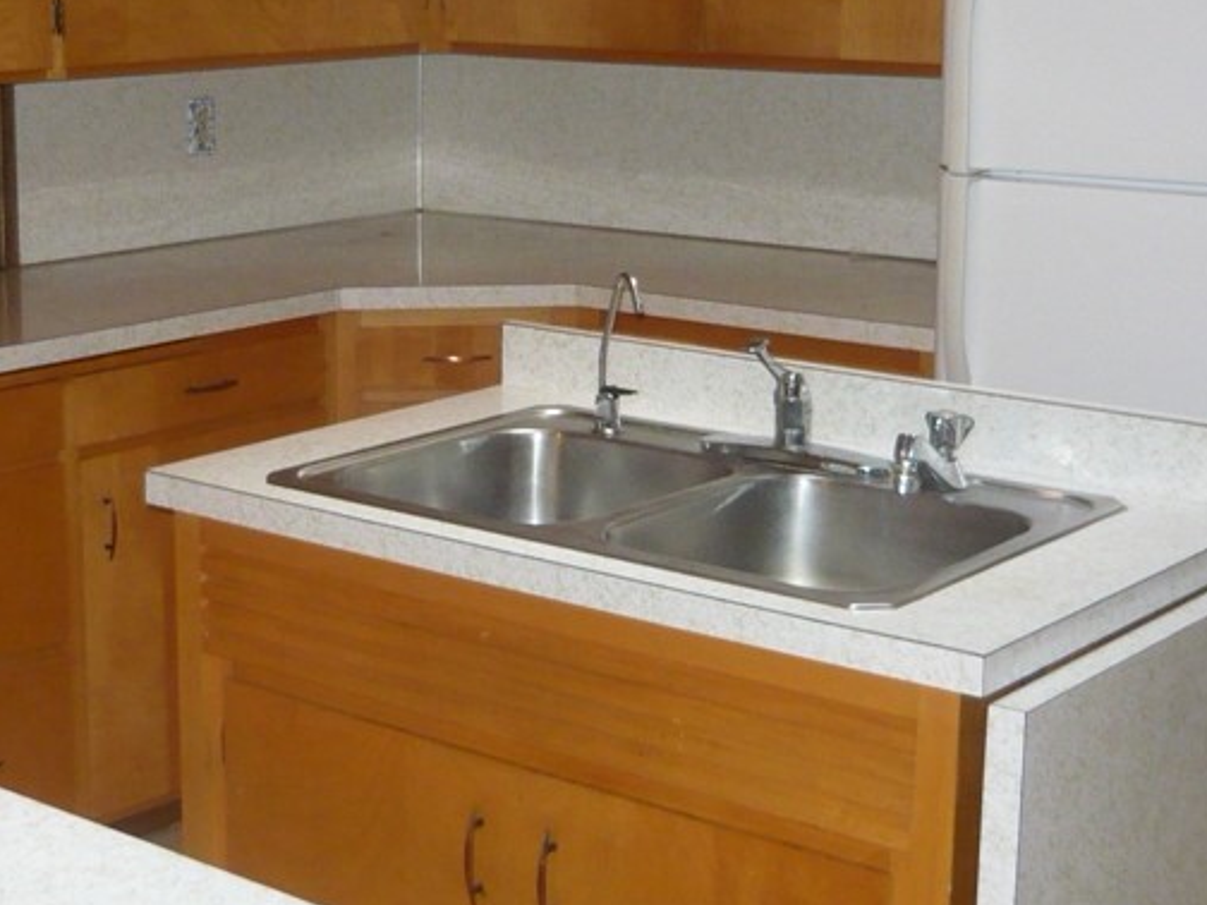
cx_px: 342
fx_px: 2336
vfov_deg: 21.8
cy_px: 297
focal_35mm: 67
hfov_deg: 28.6
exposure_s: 1/30
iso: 320
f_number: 2.8
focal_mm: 5.5
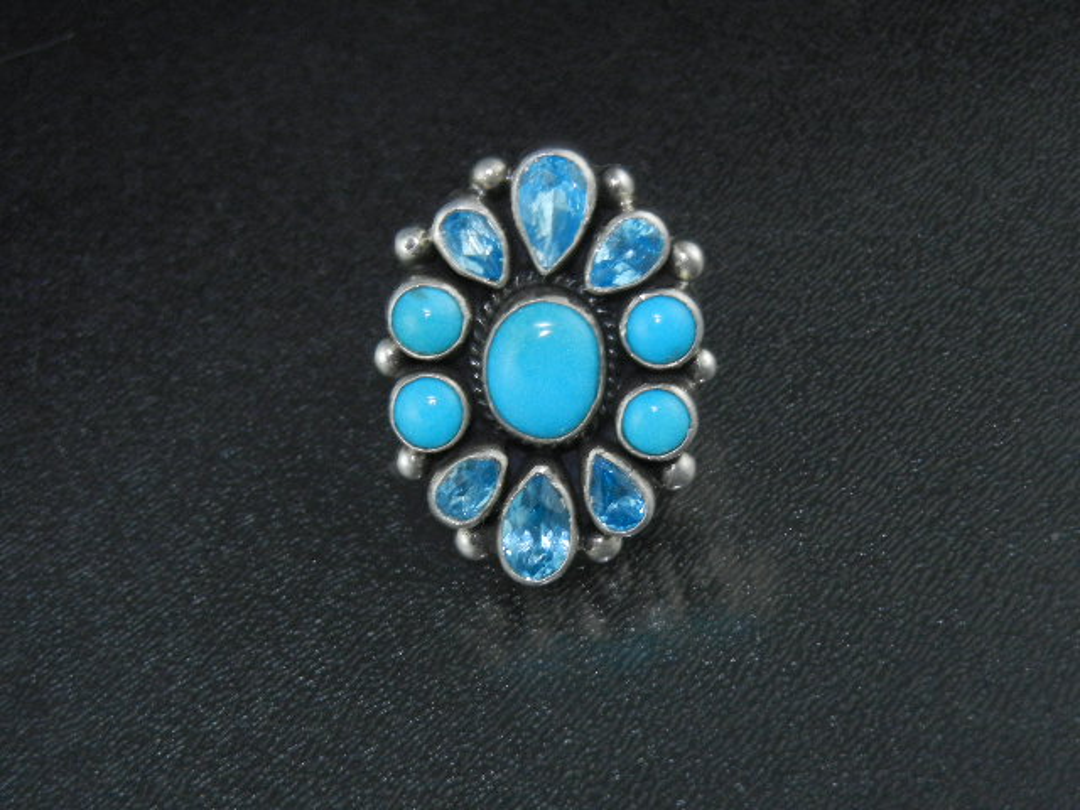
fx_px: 2402
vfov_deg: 19.1
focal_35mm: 77
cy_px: 405
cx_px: 540
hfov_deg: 25.3
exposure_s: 1/30
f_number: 8.6
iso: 800
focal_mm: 13.9
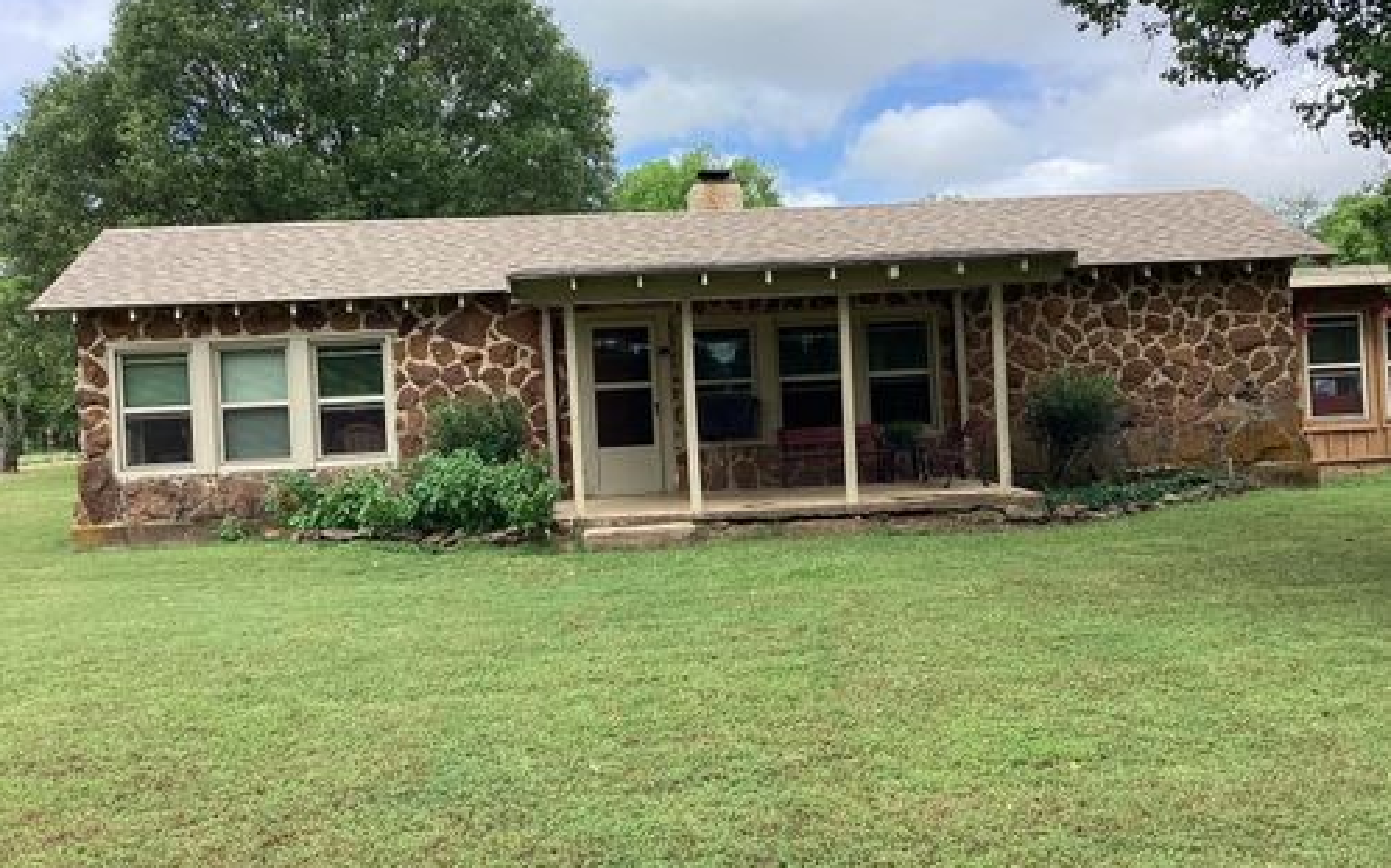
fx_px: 1251
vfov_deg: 38.3
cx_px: 696
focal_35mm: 33
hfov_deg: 58.2
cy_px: 409
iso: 25
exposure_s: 1/721
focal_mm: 3.3
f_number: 2.4
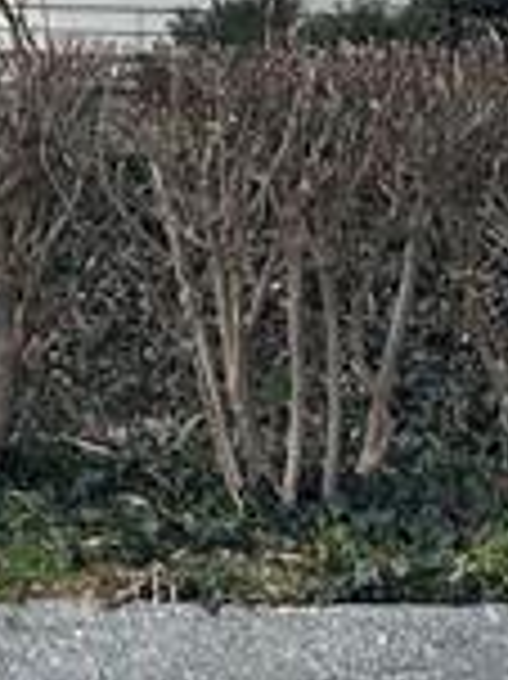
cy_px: -248
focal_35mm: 176
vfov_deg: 10.9
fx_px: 3449
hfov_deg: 8.0
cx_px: -495
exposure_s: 1/330
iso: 50
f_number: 1.5
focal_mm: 5.7
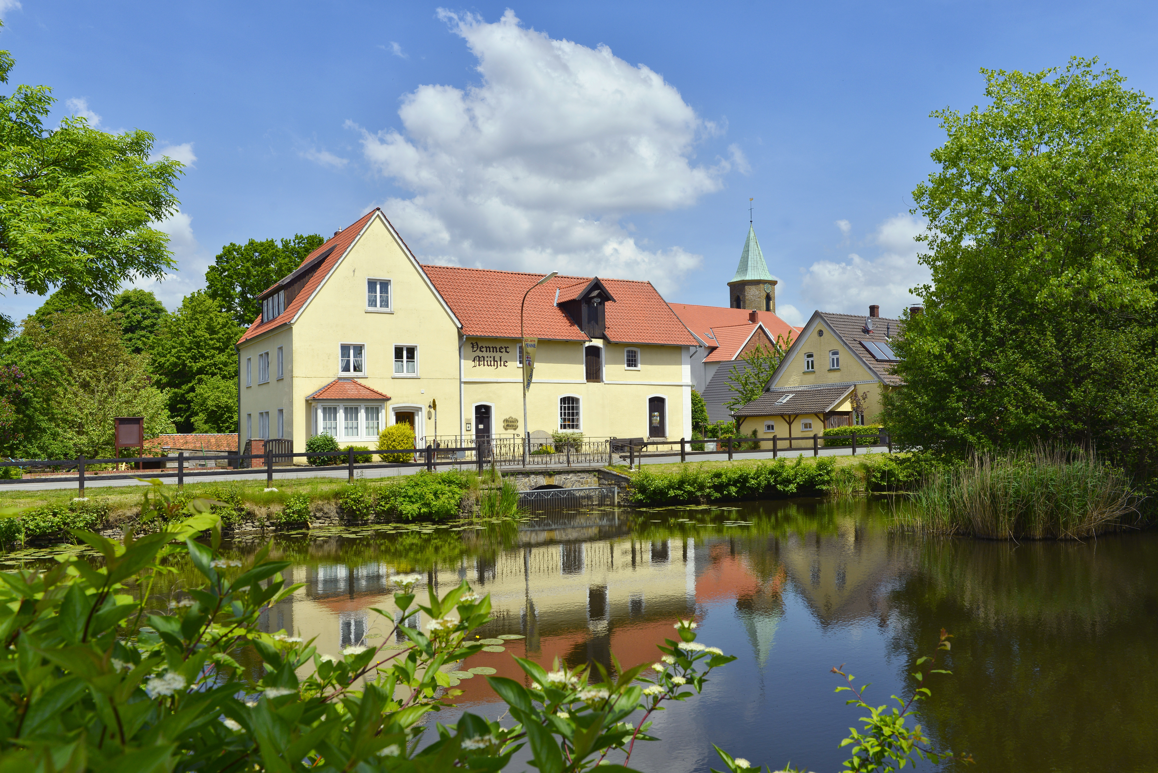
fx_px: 997
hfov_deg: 60.3
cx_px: 579
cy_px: 386
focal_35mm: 31
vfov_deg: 42.4
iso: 160
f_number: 9
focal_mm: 31
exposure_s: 1/500
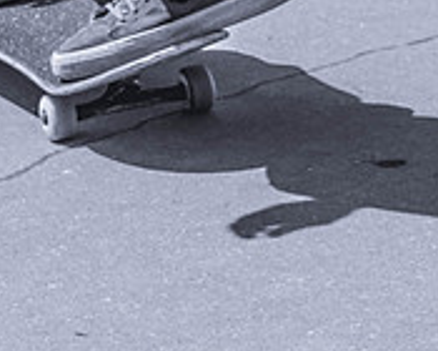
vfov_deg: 4.7
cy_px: 259
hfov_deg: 5.9
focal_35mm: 327
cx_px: -88
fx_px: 4239
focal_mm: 70
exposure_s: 1/1000
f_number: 8
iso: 200
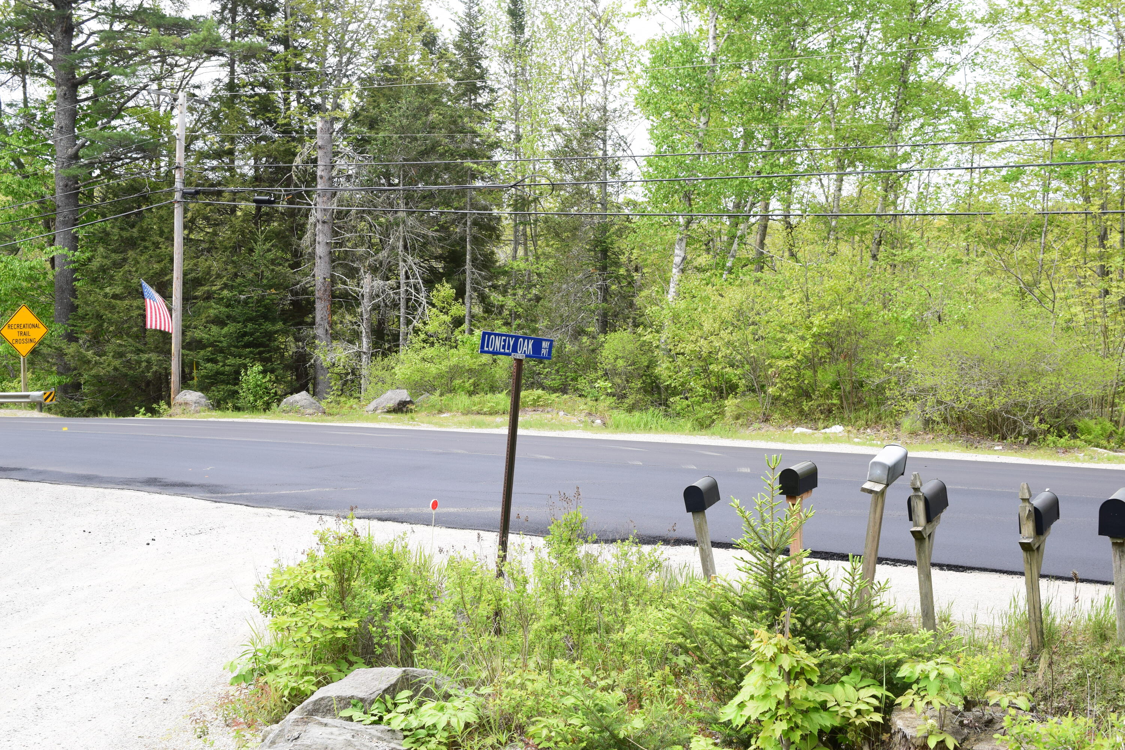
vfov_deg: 33.0
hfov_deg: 47.9
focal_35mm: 40
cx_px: 562
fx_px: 1266
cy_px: 375
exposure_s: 1/320
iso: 400
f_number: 10
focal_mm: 27
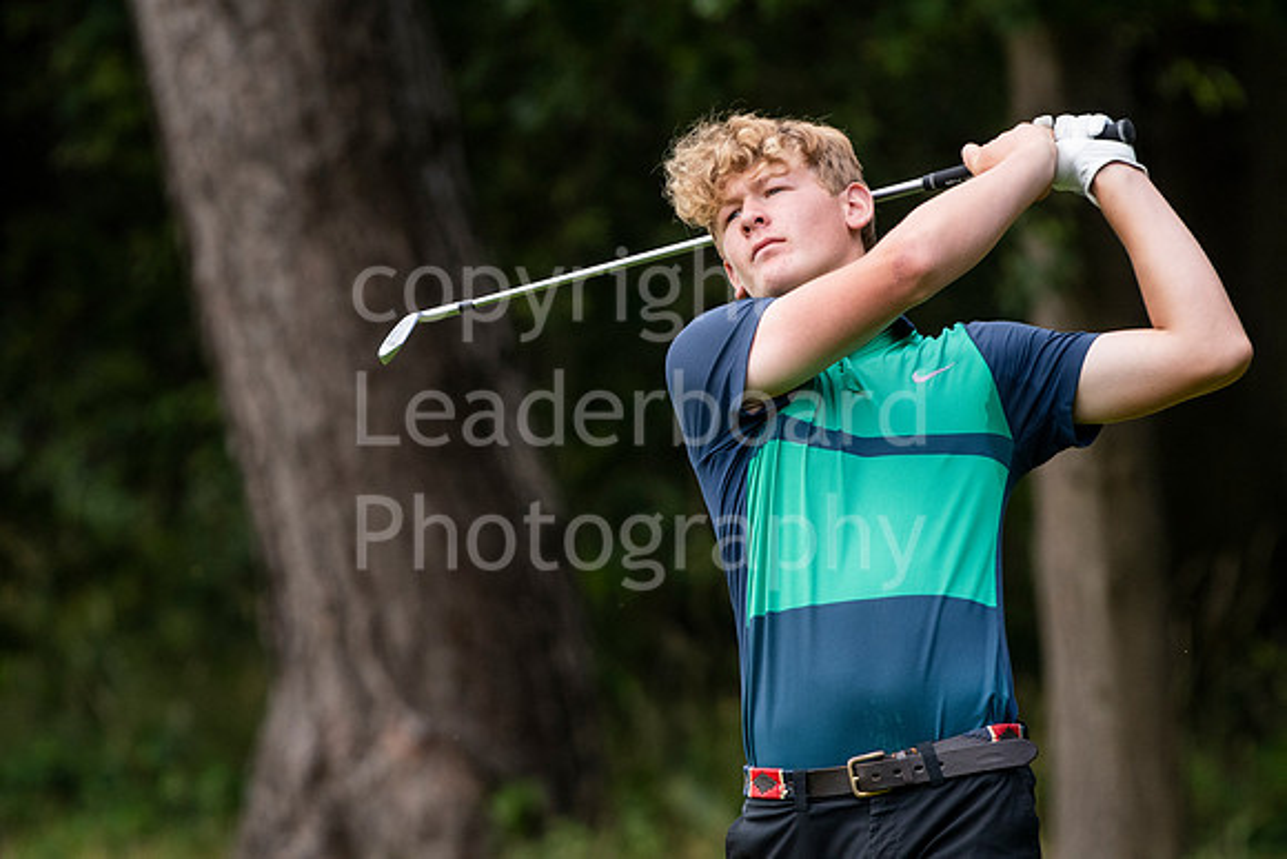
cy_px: 430
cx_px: 644
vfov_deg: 2.4
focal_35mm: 570
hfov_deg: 3.6
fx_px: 20381
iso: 1250
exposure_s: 1/1000
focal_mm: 380
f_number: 5.6
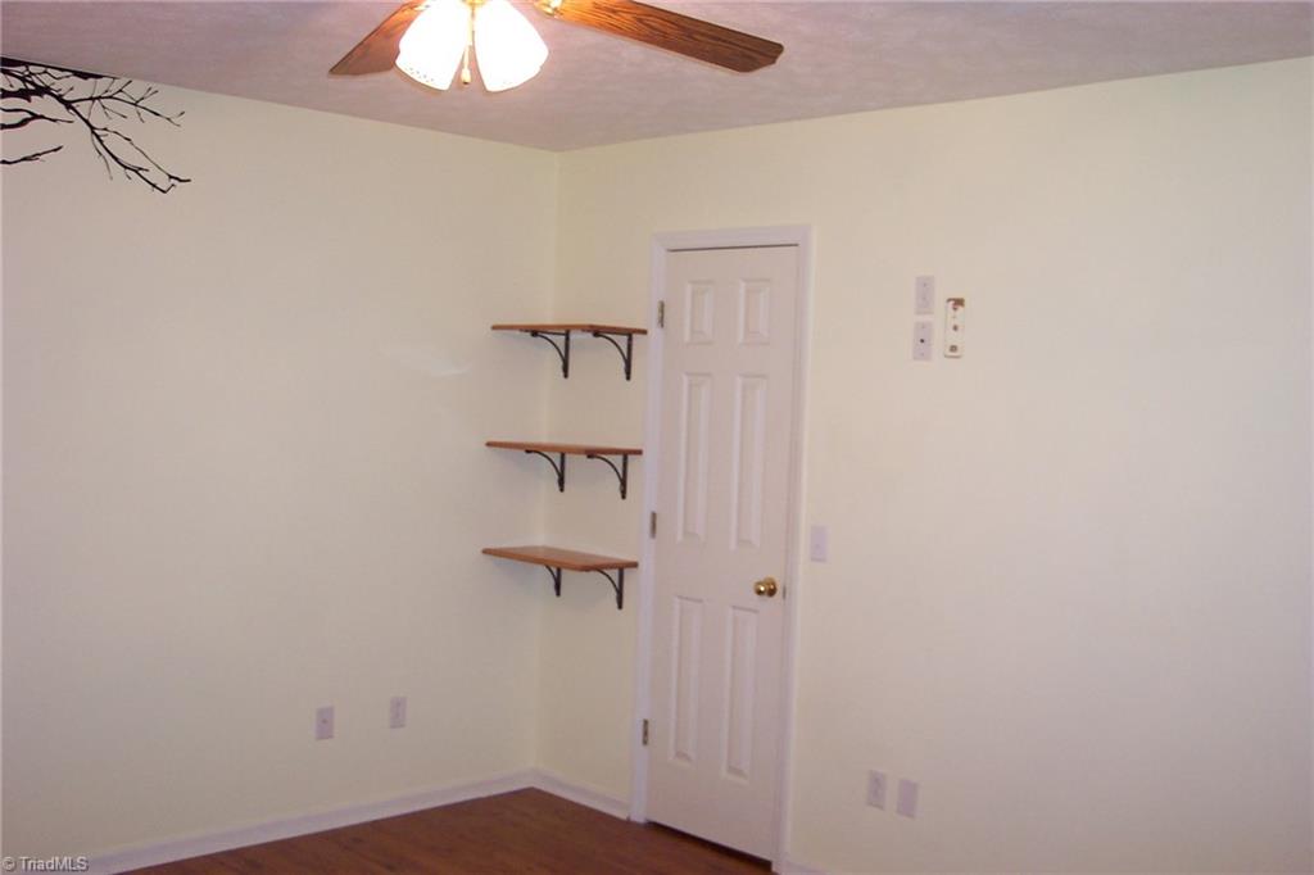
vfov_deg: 35.0
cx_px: 657
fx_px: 1386
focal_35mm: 38
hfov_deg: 50.7
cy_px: 438
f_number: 2.8
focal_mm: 8
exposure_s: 1/30
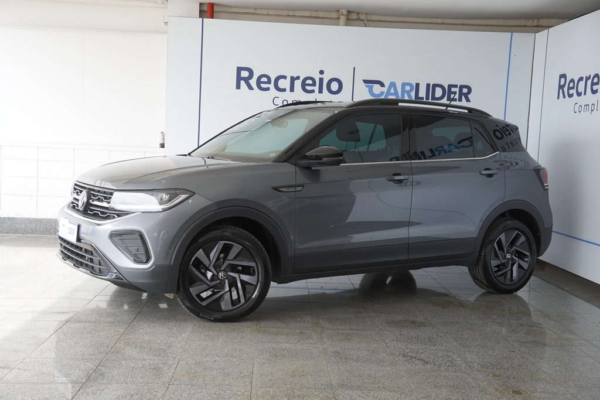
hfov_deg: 45.0
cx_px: 300
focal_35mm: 44
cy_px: 200
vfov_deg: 30.9
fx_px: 725
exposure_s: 1/160
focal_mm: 29
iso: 160
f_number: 4
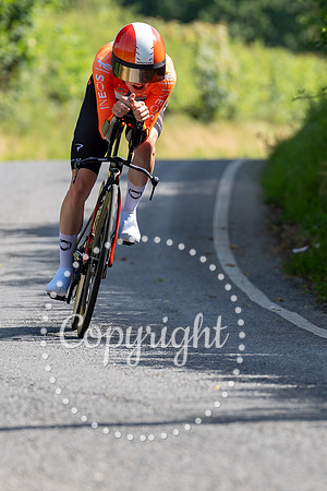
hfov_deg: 3.2
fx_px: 5935
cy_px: 181
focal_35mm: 436
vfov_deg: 4.7
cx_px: 146
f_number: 3.5
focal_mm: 200
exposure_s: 1/1000
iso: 200
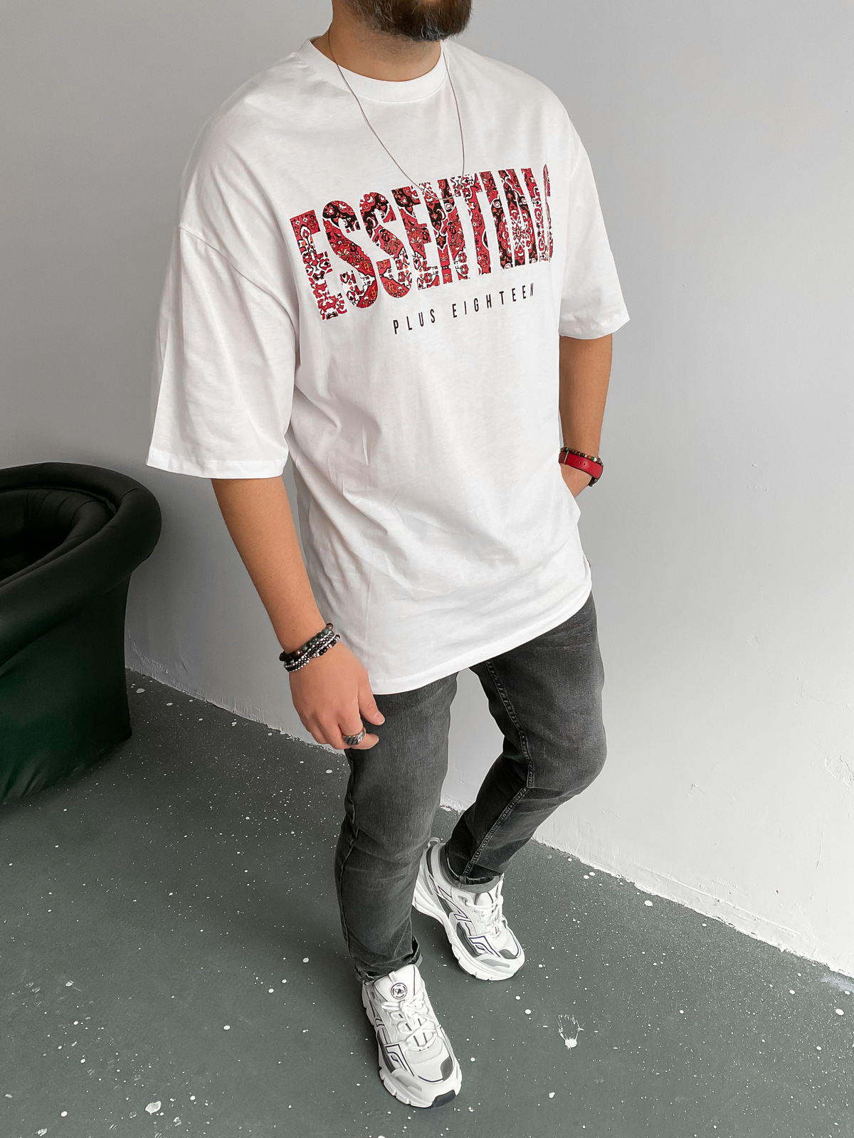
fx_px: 954
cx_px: 427
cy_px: 569
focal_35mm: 29
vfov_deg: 61.7
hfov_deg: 48.2
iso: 64
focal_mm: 3
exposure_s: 1/120
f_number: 1.8
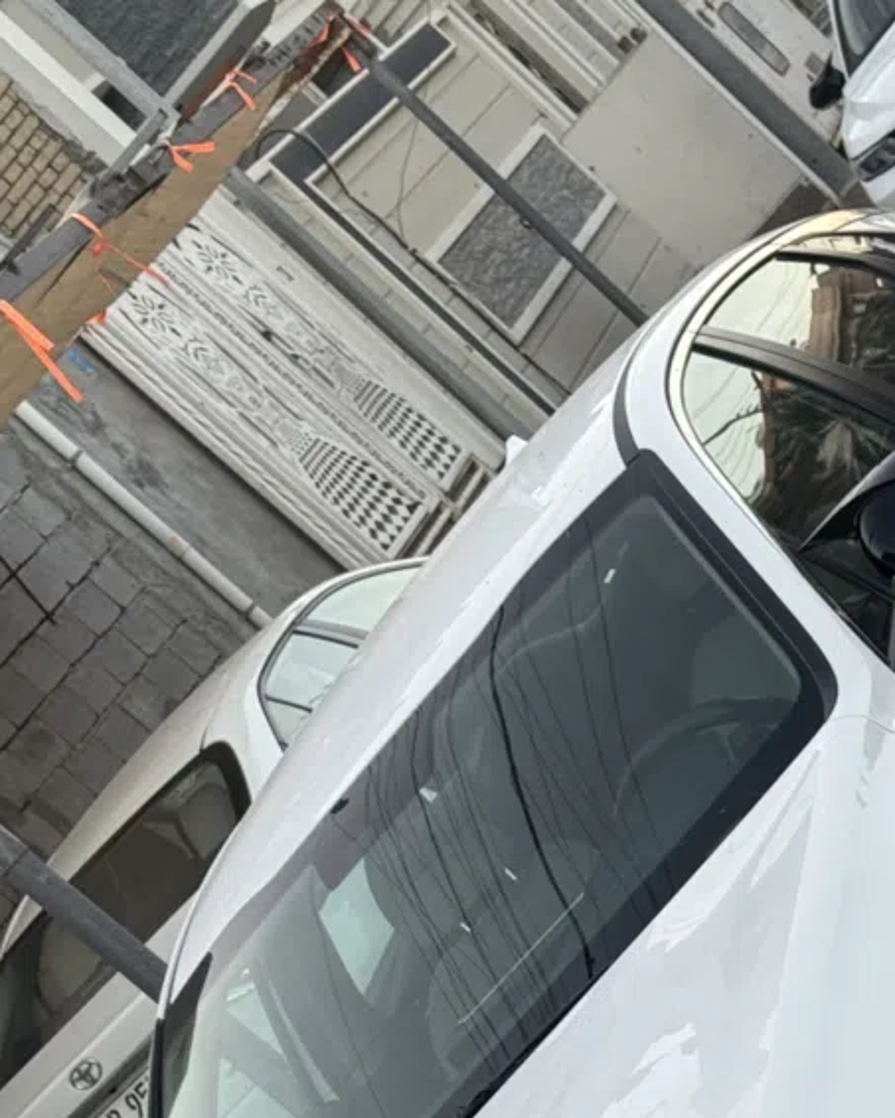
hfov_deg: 13.6
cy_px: 1119
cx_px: 656
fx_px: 3740
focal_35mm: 113
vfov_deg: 16.6
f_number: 1.78
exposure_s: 1/132
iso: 64
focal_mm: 6.76
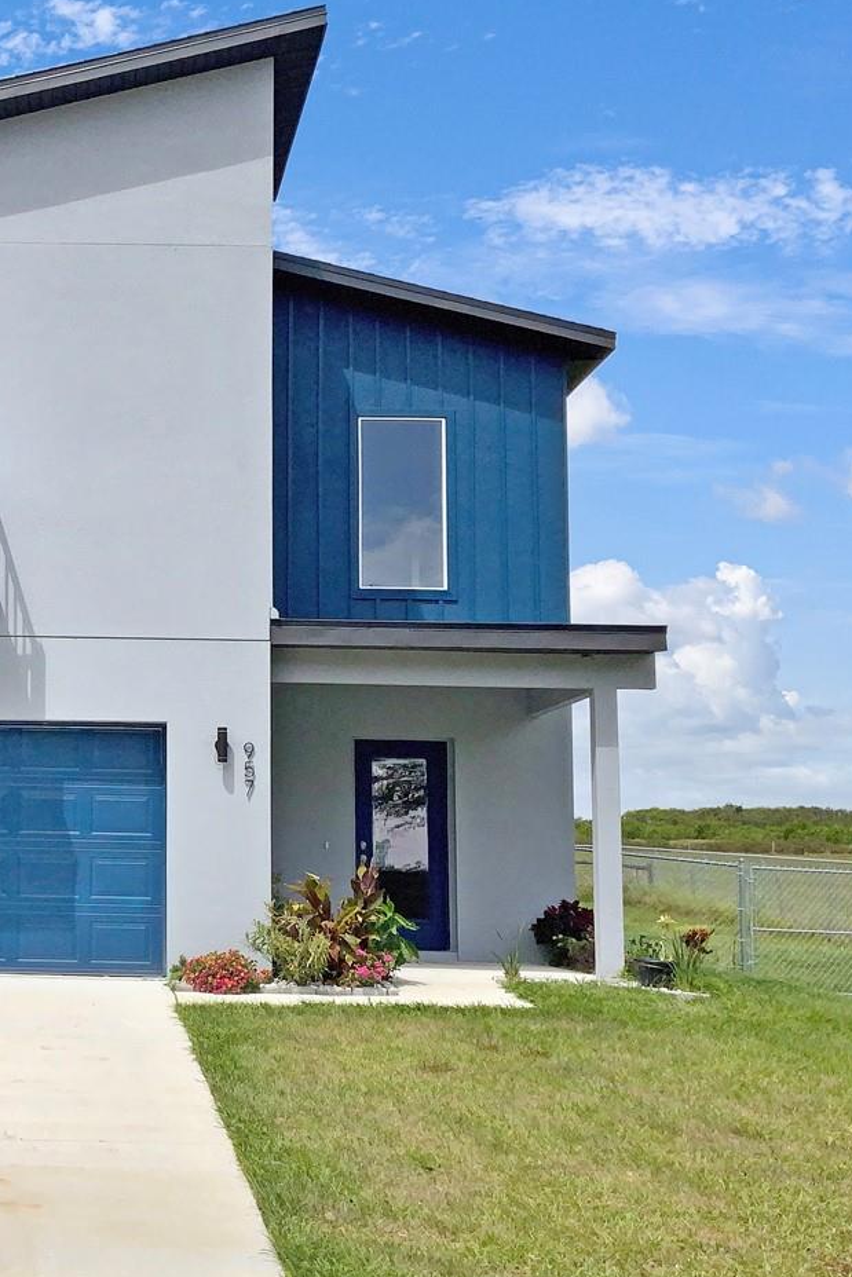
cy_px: 621
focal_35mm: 52
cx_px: 77
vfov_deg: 38.2
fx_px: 1845
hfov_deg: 25.2
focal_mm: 3
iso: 16
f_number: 1.8
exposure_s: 1/3125
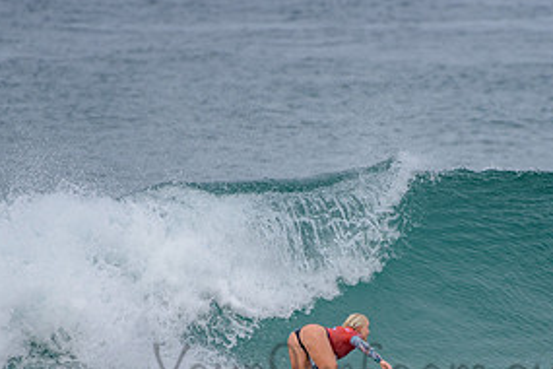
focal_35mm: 1019
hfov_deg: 2.0
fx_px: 15652
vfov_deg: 1.3
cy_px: 356
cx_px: 353
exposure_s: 1/2000
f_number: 5.6
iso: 250
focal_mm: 500
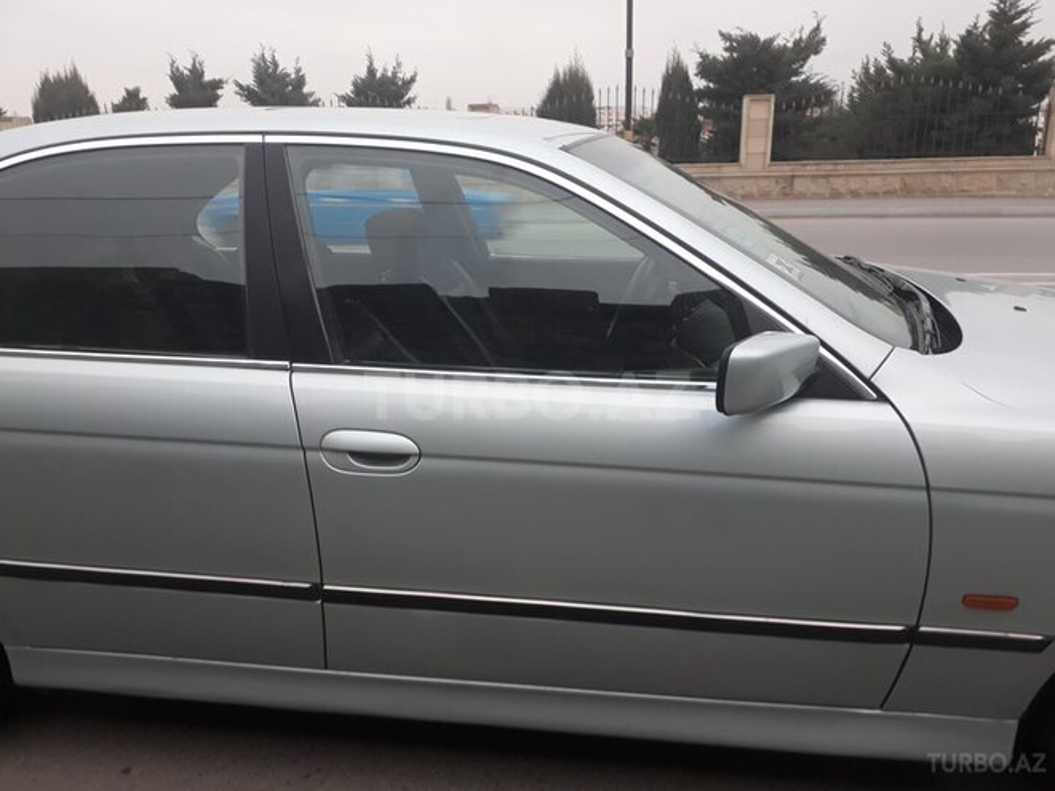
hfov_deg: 65.3
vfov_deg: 51.4
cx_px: 528
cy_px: 396
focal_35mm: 27
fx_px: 823
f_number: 1.9
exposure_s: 1/50
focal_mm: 3.6
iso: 50
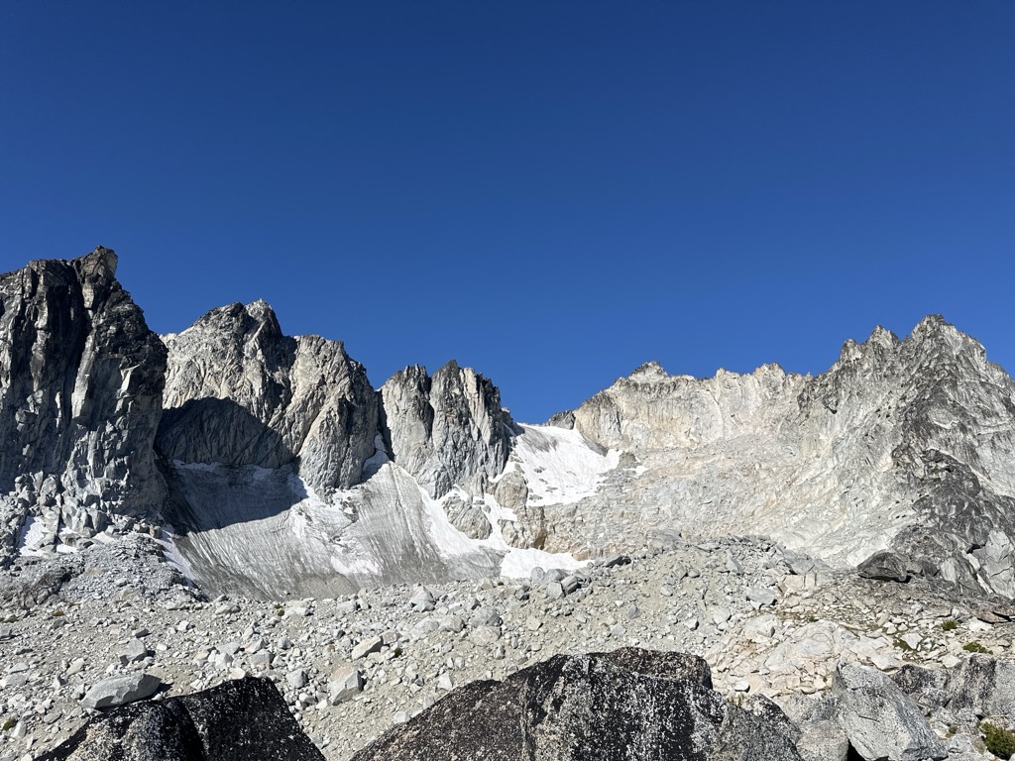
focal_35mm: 24
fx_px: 704
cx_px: 508
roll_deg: -1.4
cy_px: 380
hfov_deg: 71.6
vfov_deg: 56.8
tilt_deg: +16.7
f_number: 1.78
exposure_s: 1/7042
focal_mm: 6.86
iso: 80
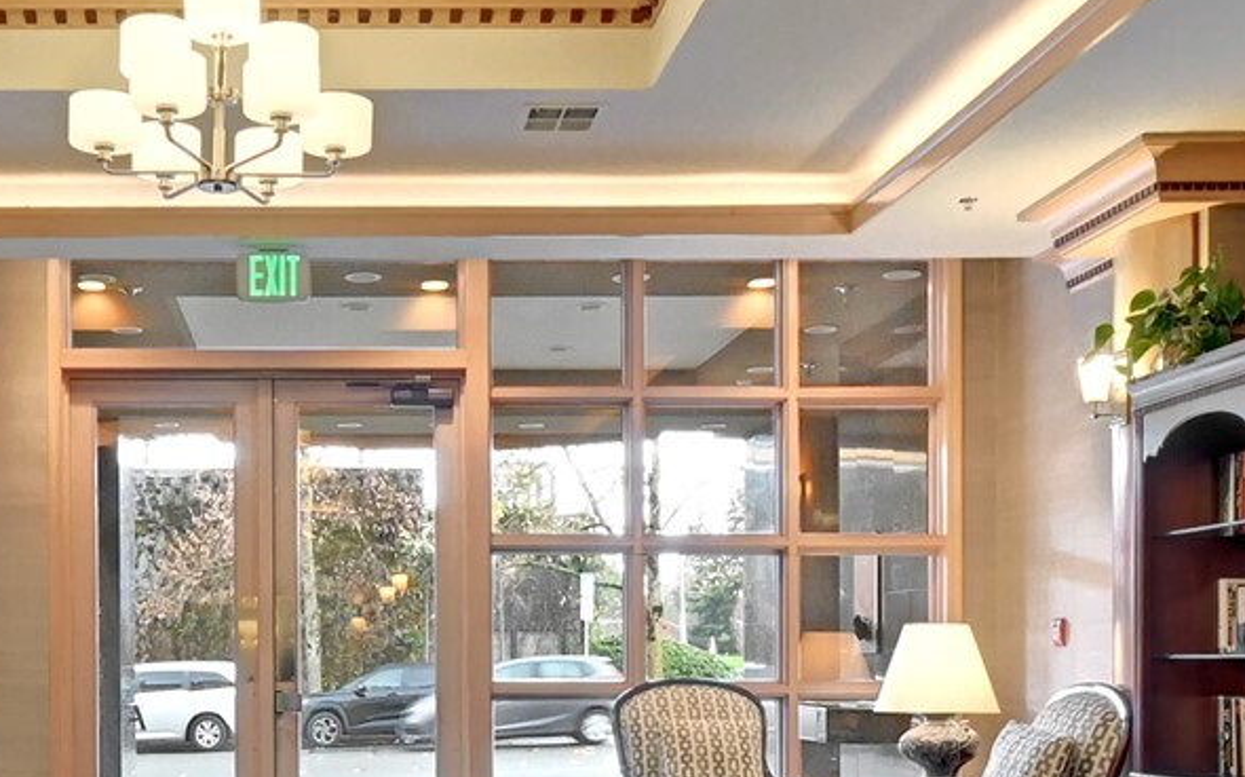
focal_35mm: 44
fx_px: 1492
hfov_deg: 41.9
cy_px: 713
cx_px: 138
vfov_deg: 28.0
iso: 3200
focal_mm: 10
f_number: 11
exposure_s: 1/3.33
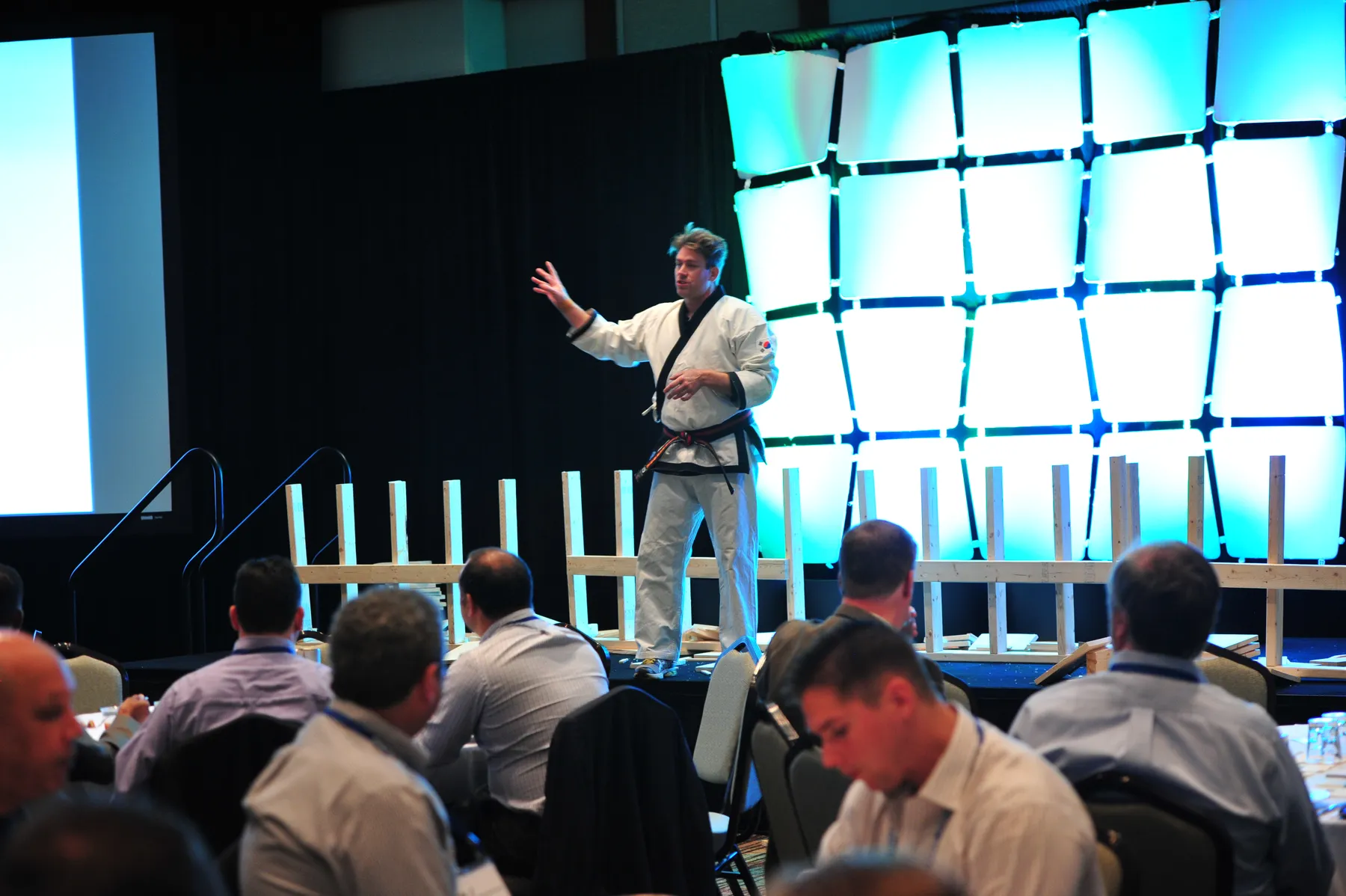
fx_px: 2616
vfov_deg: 19.4
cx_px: 673
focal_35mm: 70
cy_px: 448
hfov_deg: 28.9
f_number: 3.5
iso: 1600
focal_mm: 70
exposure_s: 1/80
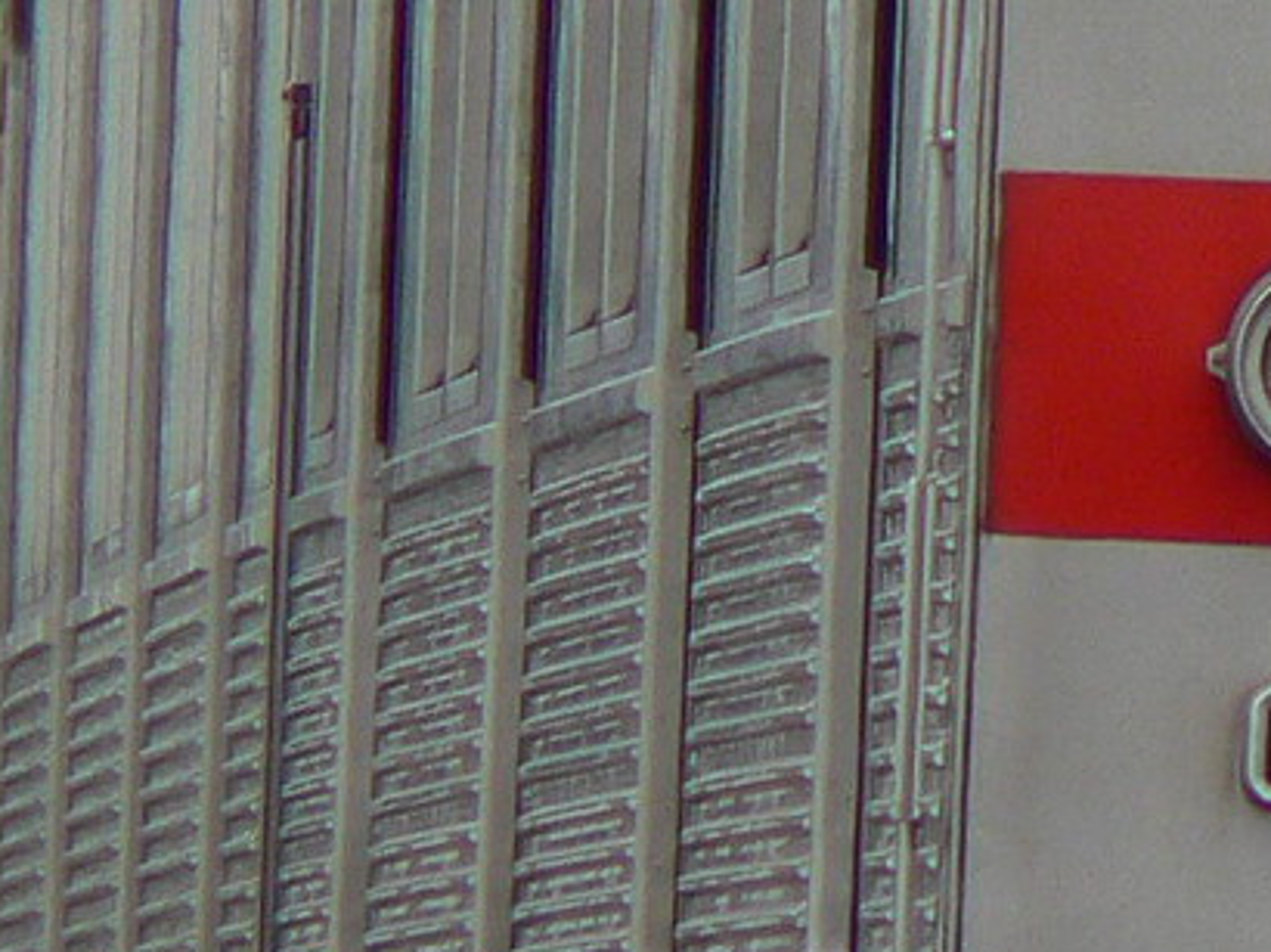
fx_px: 74272
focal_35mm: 2024
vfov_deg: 0.7
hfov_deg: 1.0
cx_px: 1677
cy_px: -25
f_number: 3.3
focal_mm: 72
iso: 80
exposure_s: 1/400
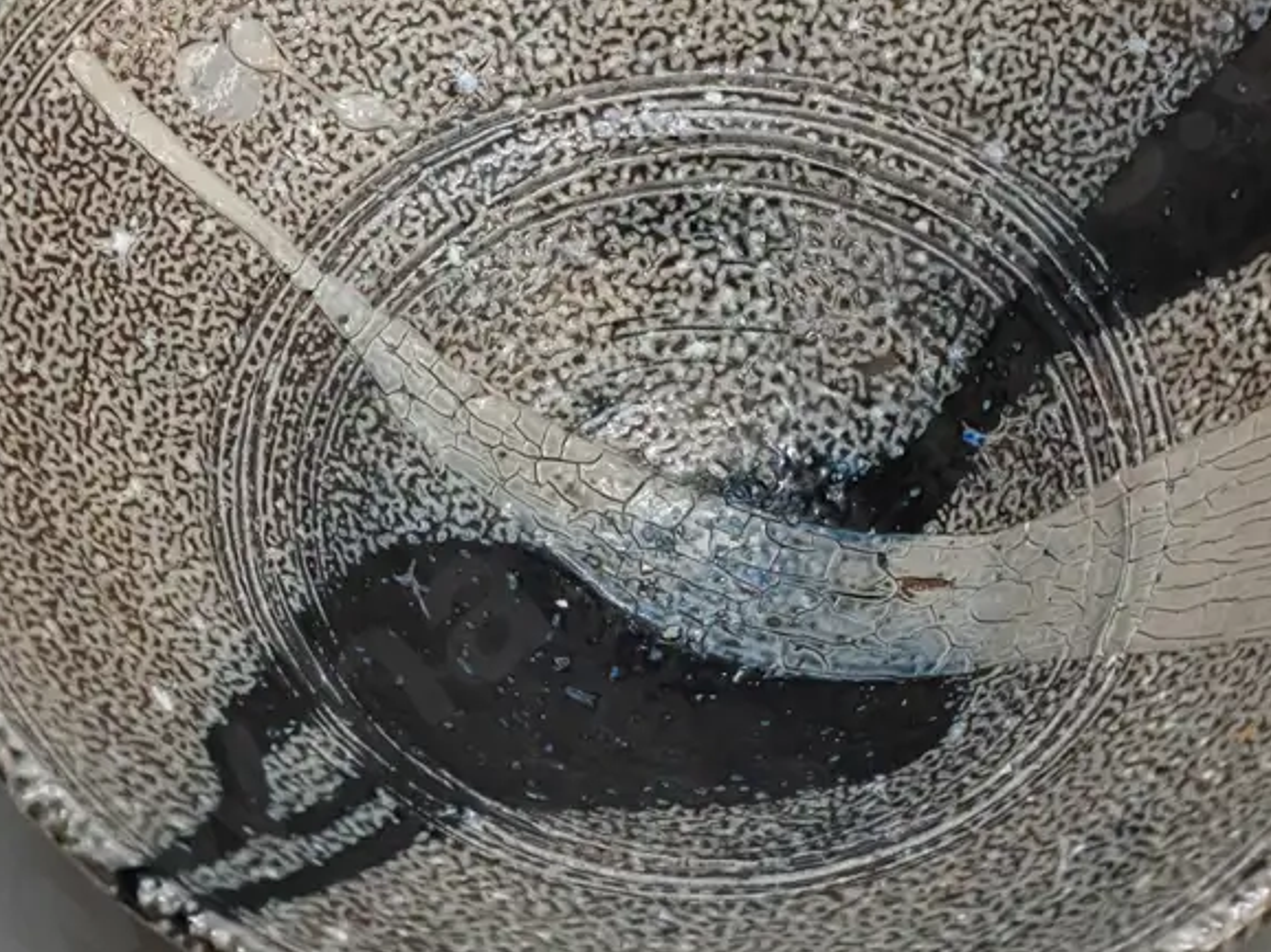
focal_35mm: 78
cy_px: 418
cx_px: 743
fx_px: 2863
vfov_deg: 18.9
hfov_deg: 25.0
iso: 3200
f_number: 5.6
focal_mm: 22
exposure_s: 1/200
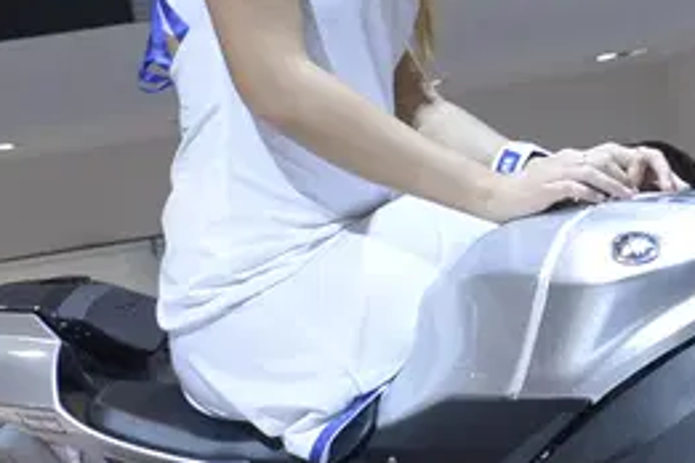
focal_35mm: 202
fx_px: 3899
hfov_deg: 10.2
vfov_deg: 6.8
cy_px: 302
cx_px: 465
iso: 1000
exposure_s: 1/160
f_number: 6.3
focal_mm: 44
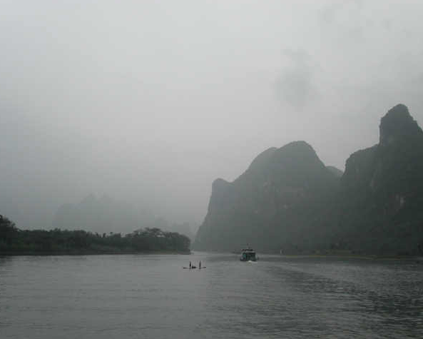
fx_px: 501
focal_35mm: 40
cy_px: 169
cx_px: 206
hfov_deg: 45.8
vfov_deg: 37.4
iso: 100
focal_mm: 7.8
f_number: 8
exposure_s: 1/500
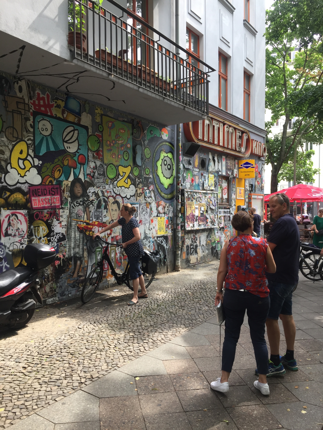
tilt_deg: -1.3
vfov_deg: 61.7
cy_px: 215
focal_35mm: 29
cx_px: 162
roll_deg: -0.2
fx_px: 361
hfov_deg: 48.2
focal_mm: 4.15
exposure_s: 1/146
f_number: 2.2
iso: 32
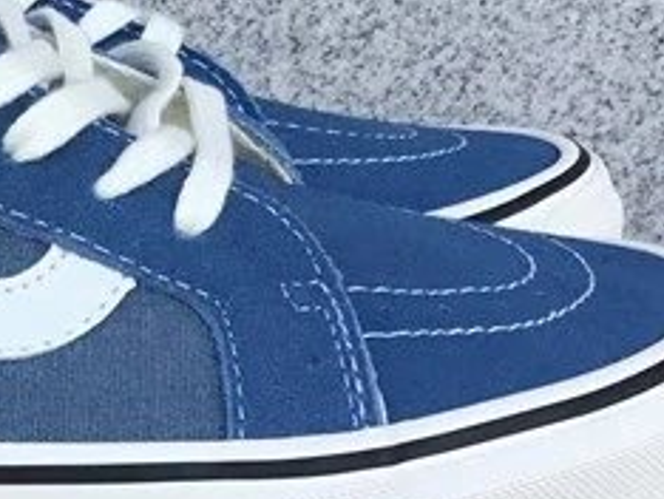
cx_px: -99
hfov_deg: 16.0
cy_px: 543
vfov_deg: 12.3
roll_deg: -0.4
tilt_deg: -21.0
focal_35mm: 119
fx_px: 2285
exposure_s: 1/179
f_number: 2.4
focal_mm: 3.3
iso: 25
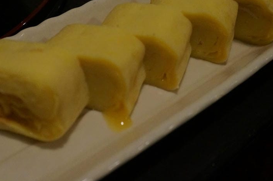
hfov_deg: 33.9
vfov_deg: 22.9
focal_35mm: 59
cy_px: 53
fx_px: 446
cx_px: 108
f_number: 4.5
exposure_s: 1/125
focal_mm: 23
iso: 3200
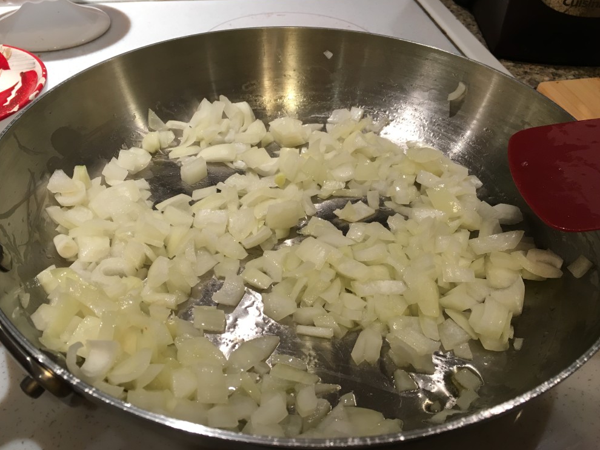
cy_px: 228
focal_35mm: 30
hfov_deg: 60.0
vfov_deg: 46.8
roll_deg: -1.3
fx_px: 520
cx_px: 296
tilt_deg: -41.7
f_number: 2.2
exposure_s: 1/30
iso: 32
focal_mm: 4.15
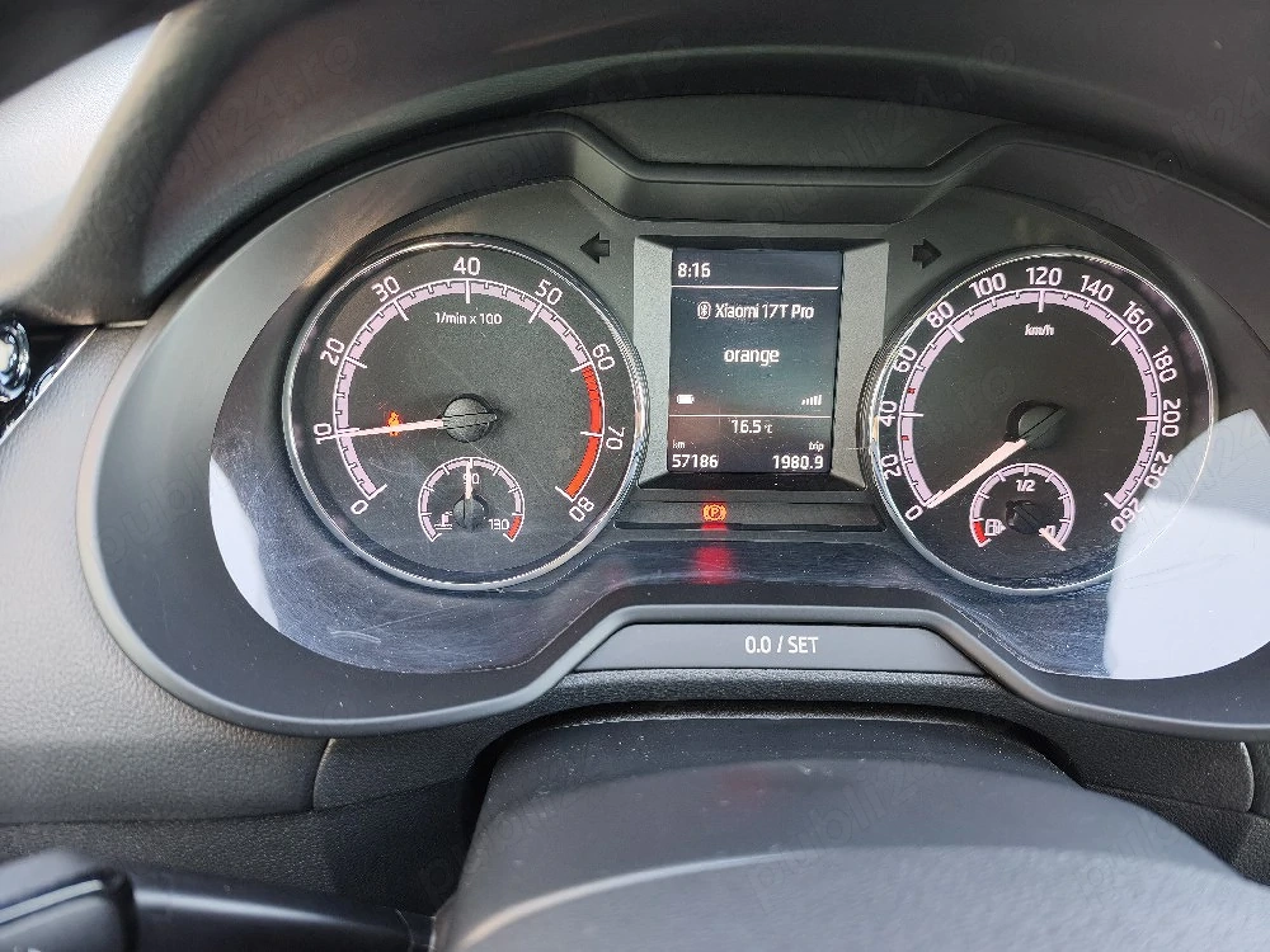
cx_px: 635
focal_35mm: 23
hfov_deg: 73.9
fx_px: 844
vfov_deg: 58.9
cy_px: 476
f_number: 1.67
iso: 80
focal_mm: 6.62
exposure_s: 1/50.3
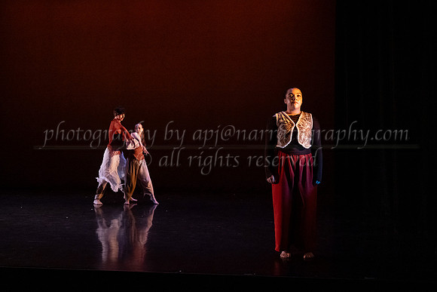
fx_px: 613
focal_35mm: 51
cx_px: 184
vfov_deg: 26.7
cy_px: 140
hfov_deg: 39.1
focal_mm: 41
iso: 4000
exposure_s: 1/400
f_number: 4
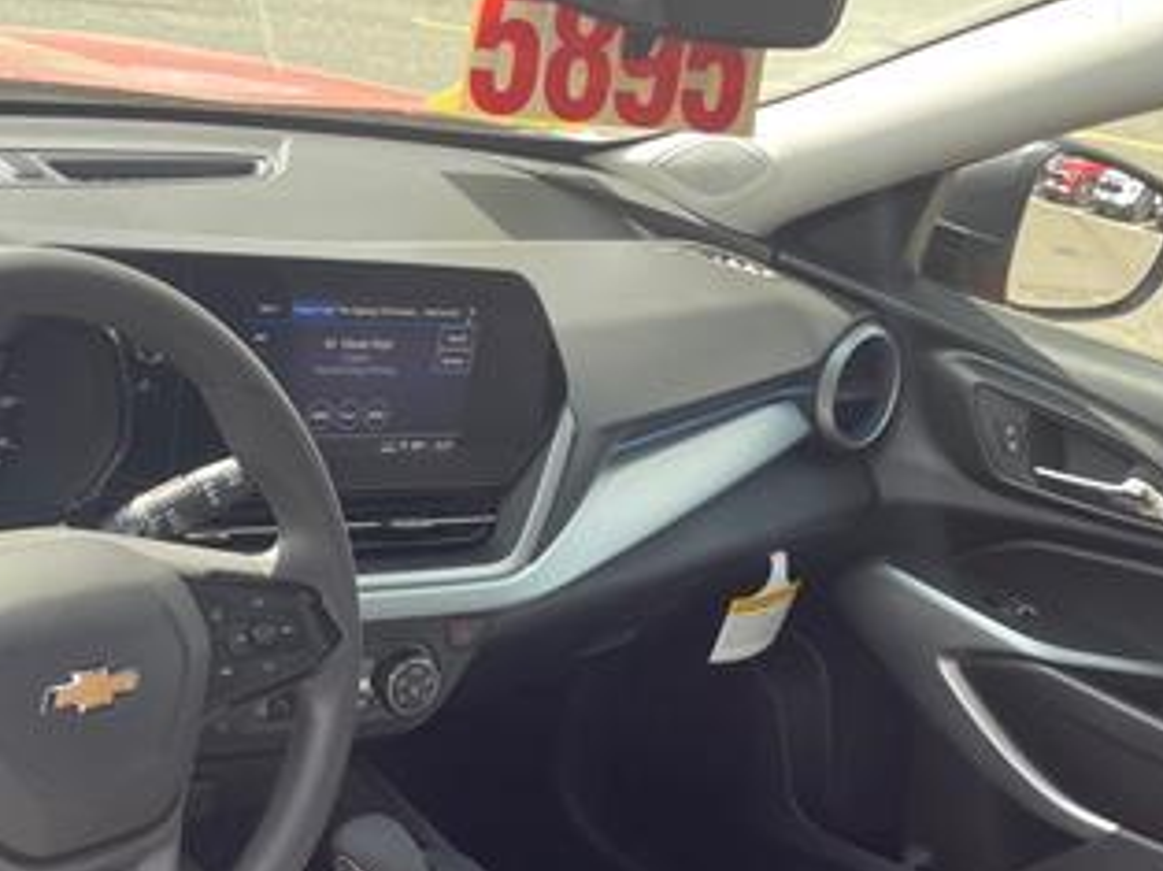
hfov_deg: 35.9
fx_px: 1779
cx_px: 411
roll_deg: -13.9
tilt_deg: -32.4
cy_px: 852
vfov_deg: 26.2
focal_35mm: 53
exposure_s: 1/121
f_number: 1.6
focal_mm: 4.2
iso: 50
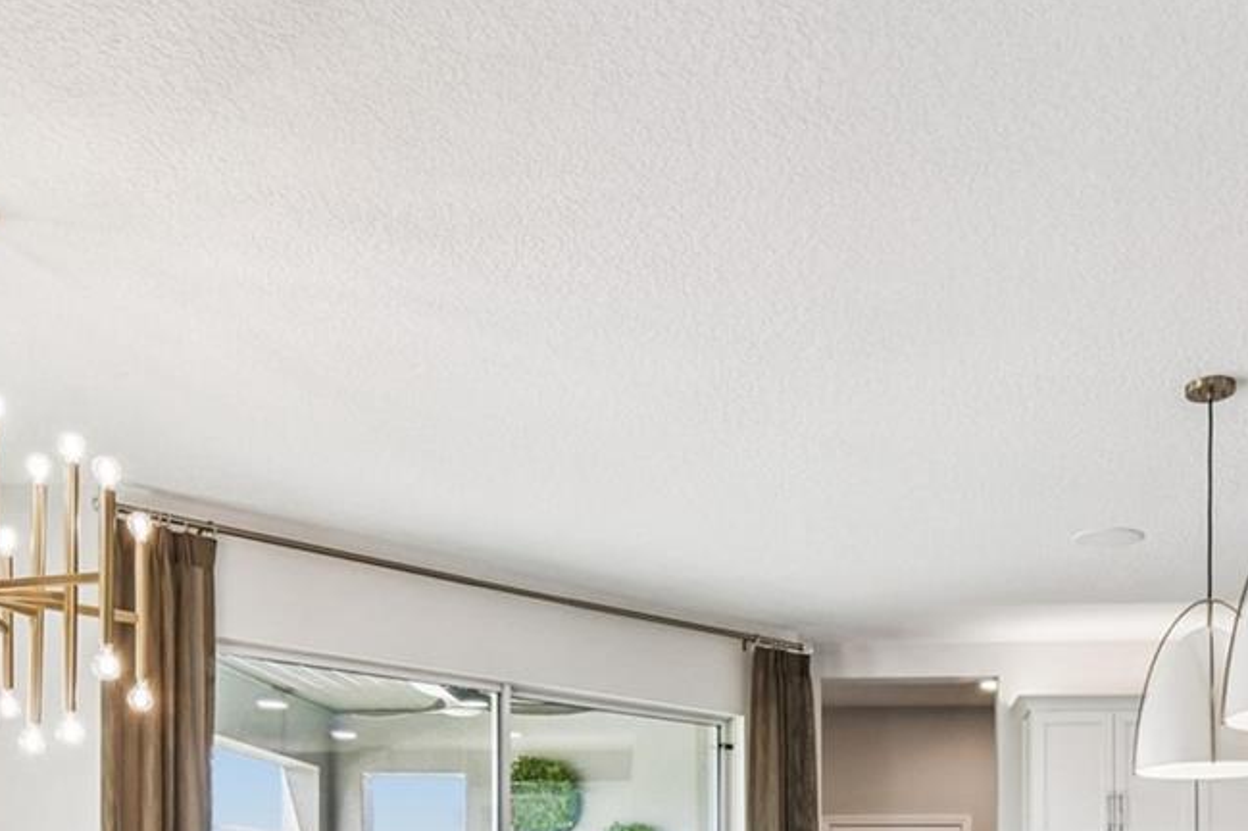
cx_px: 806
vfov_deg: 30.7
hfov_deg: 51.2
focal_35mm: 37
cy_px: 985
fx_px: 1282
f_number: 7.1
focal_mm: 10
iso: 100
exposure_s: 1/50
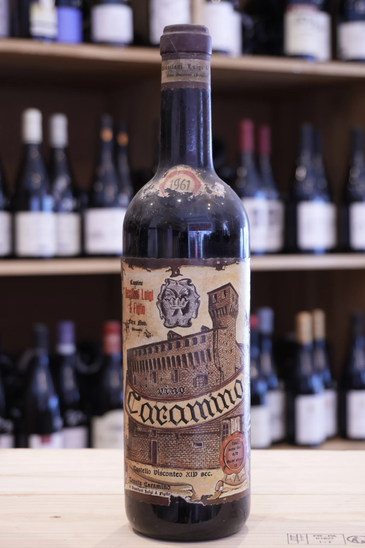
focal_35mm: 64
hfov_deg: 21.1
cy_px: 274
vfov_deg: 31.2
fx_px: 981
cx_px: 182
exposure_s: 1/8
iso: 400
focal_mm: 43
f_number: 5.6
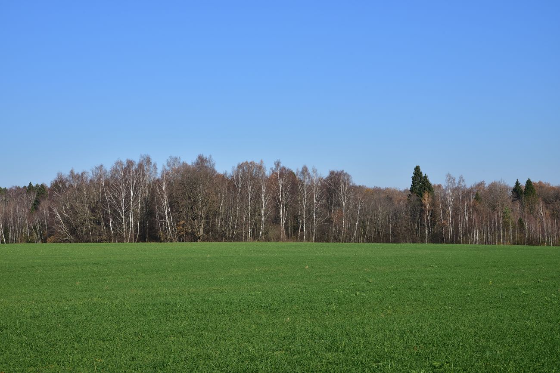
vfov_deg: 27.0
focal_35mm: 50
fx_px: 778
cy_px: 186
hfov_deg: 39.6
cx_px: 280
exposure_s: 1/125
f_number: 14
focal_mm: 50
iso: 125
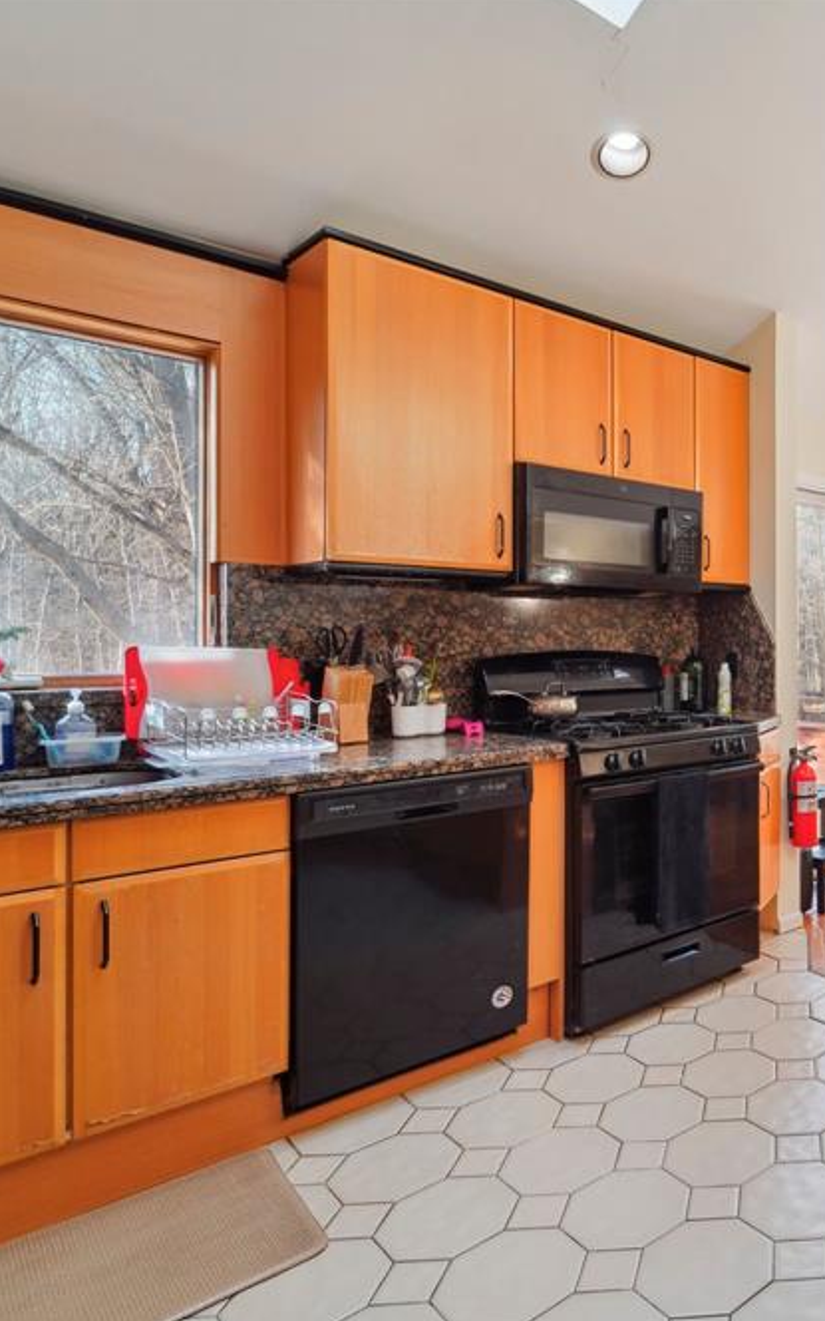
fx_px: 791
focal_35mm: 22
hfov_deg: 45.1
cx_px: 853
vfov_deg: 79.6
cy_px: 668
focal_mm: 14
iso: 400
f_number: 8
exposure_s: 1/40
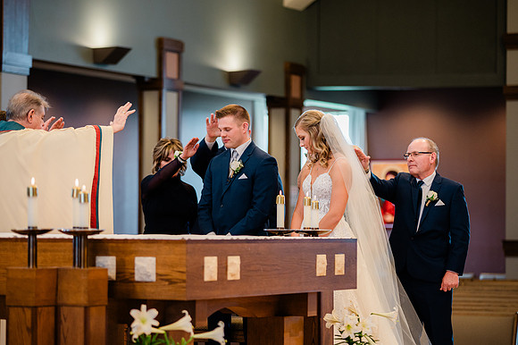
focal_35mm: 115
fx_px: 1653
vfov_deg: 11.9
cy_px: 172
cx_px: 259
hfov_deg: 17.8
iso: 1000
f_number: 2.8
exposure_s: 1/250
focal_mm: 112
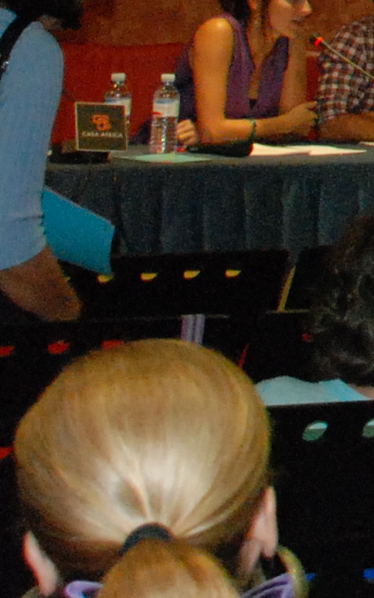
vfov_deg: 10.1
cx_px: 1370
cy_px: -286
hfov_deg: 5.8
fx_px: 3281
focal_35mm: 201
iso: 1250
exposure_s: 1/60
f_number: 5.6
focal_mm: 24
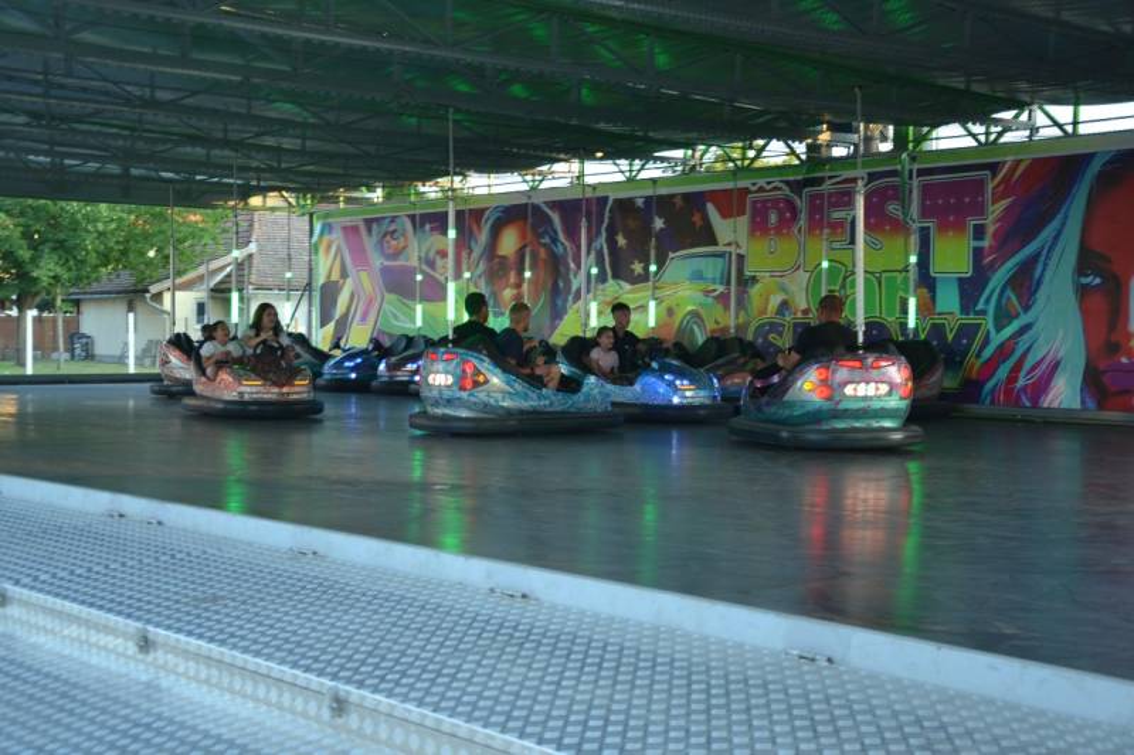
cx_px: 567
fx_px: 1653
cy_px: 378
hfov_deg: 37.9
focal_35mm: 52
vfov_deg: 25.7
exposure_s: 1/60
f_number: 4.5
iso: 400
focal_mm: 35
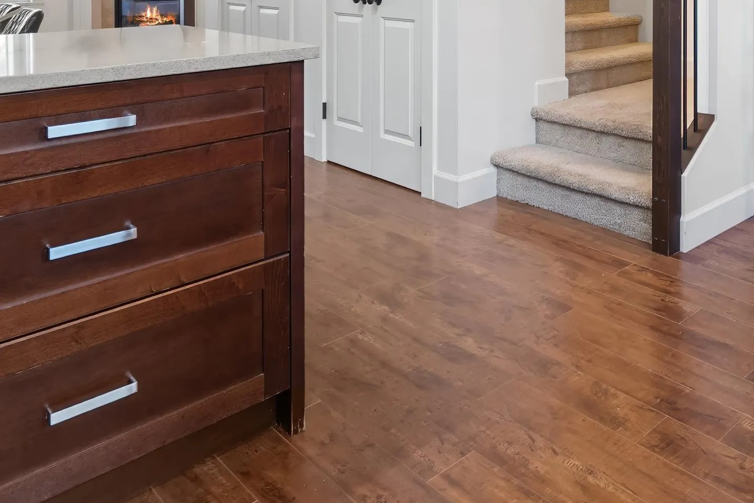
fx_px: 670
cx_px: 638
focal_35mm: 32
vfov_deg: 36.3
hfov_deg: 53.4
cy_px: -19
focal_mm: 10
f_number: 7.1
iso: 320
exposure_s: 1/2
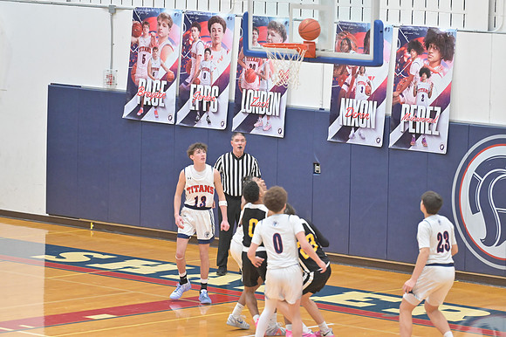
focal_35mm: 200
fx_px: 2809
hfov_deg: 10.3
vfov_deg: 6.9
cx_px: 253
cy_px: 168
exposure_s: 1/800
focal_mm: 200
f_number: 4
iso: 9000
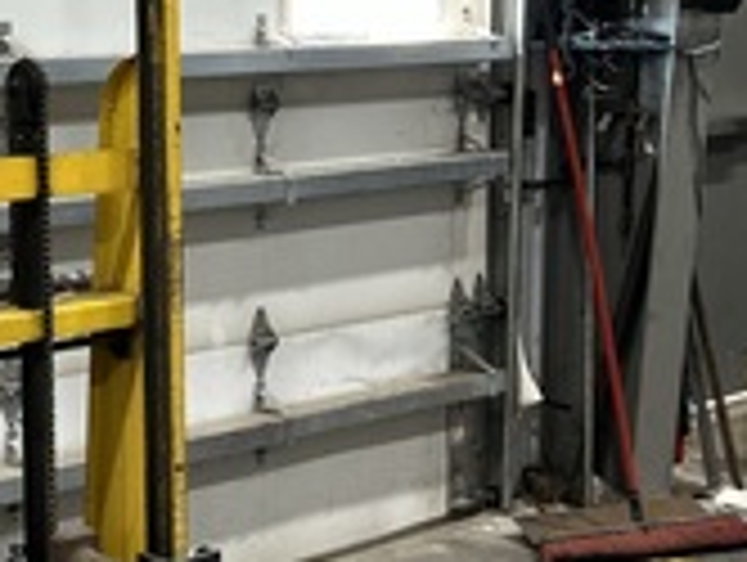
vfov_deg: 19.7
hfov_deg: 24.5
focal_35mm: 75
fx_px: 1621
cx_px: -36
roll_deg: +1.8
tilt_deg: -7.2
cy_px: 247
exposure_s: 1/60
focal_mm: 5.7
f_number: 1.5
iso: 200
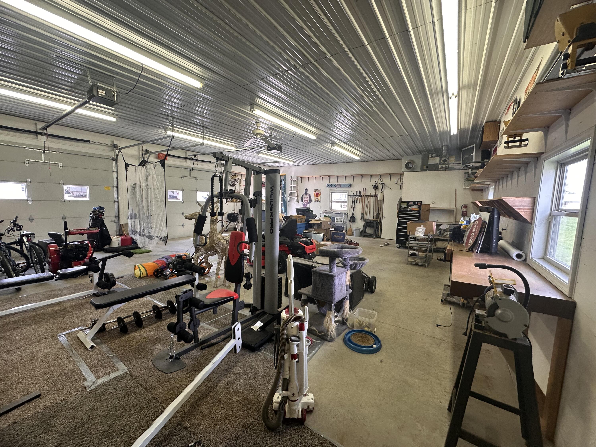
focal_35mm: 14
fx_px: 241
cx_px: 298
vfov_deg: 85.7
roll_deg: -2.3
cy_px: 224
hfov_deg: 102.1
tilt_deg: -6.0
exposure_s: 1/120
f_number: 2.2
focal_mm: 2.22
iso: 160
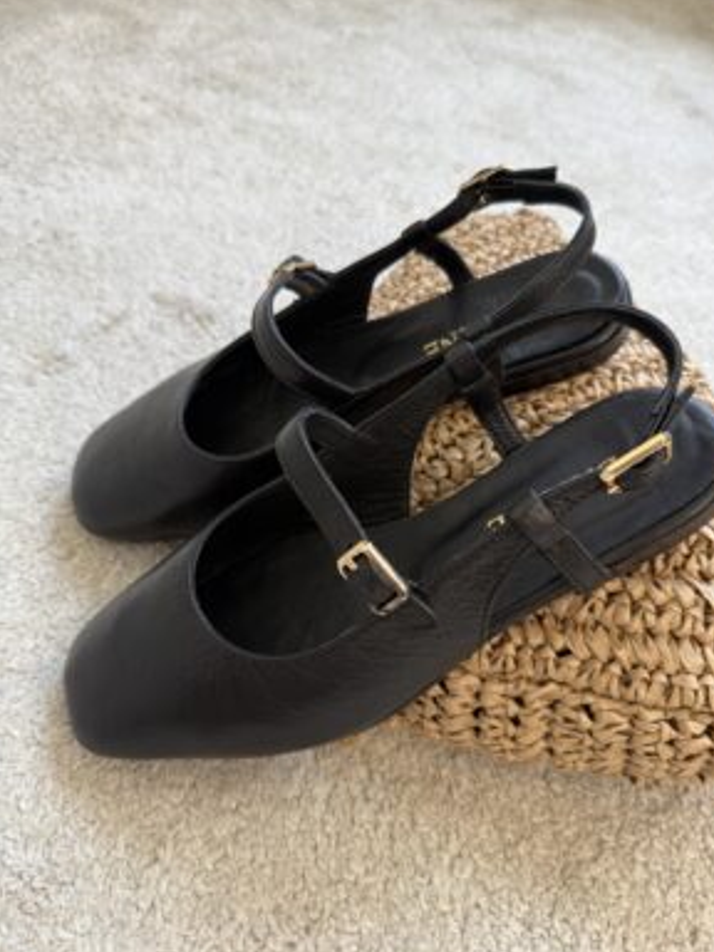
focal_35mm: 25
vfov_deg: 69.4
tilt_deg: -47.9
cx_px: 369
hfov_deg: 54.9
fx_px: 688
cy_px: 481
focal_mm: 6.76
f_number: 1.78
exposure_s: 1/100
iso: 100
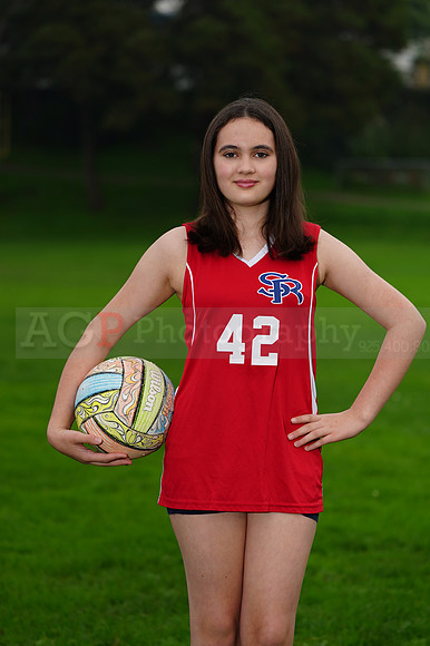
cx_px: 215
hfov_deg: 9.0
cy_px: 323
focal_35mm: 152
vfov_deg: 13.5
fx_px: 2726
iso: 200
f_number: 5
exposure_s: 1/250
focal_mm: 152
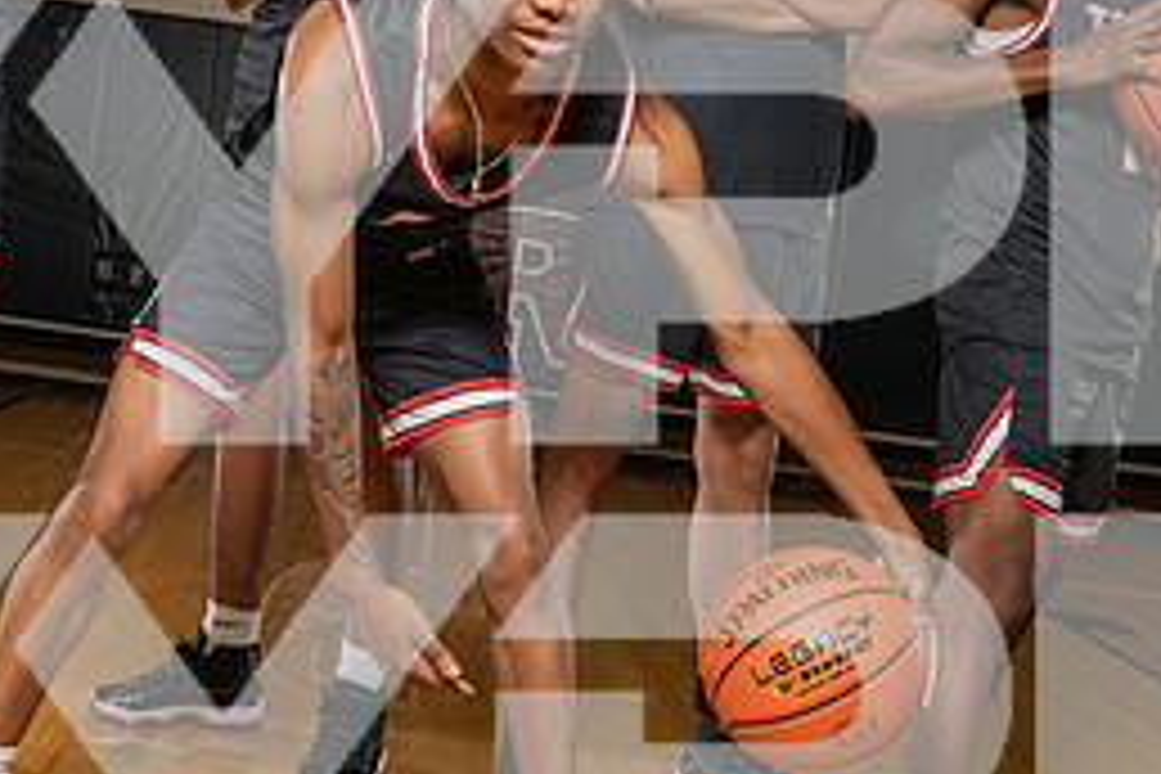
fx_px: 1741
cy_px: 209
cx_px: 423
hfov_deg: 36.6
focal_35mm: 54
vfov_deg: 24.8
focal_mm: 24
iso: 320
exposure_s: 1/250
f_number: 7.1
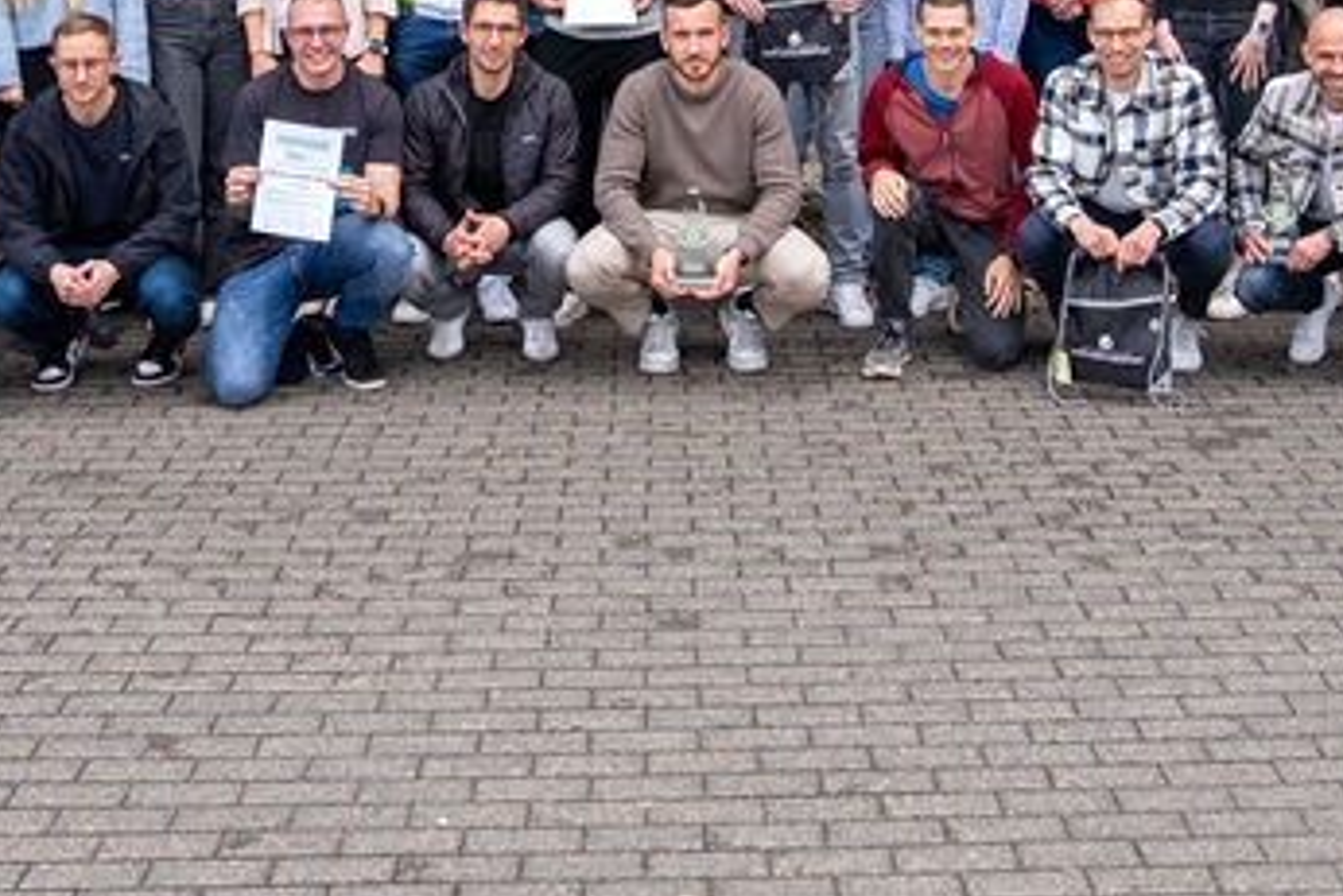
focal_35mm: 67
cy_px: -105
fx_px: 2500
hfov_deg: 30.1
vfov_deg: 19.4
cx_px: 714
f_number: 4
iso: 640
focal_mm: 29
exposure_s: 1/320
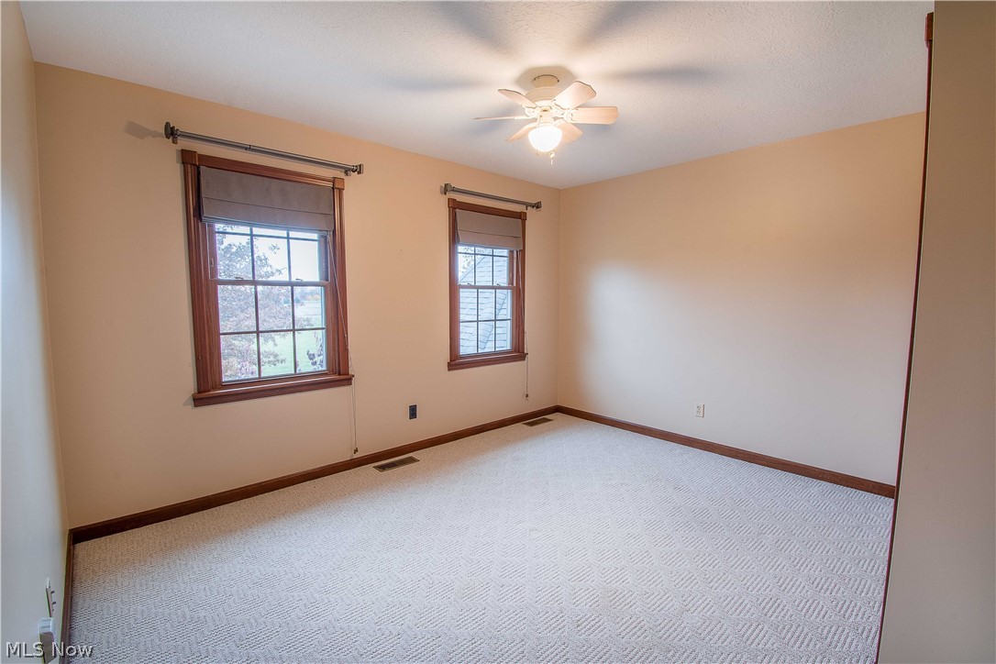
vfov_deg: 77.3
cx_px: 498
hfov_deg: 100.4
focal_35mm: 15
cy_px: 332
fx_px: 415
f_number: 13
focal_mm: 10
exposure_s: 2.5
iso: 320
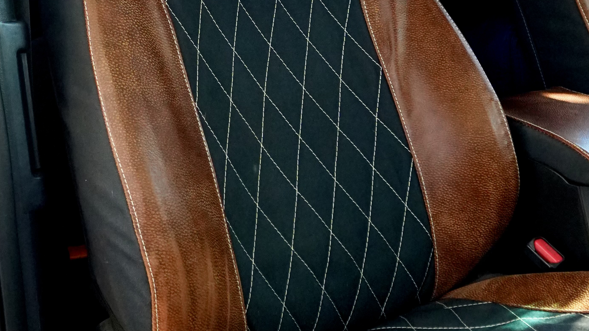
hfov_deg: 37.1
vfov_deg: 21.4
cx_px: 350
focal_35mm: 56
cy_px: 114
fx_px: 875
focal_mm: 16
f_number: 3.5
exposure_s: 1/125
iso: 2500
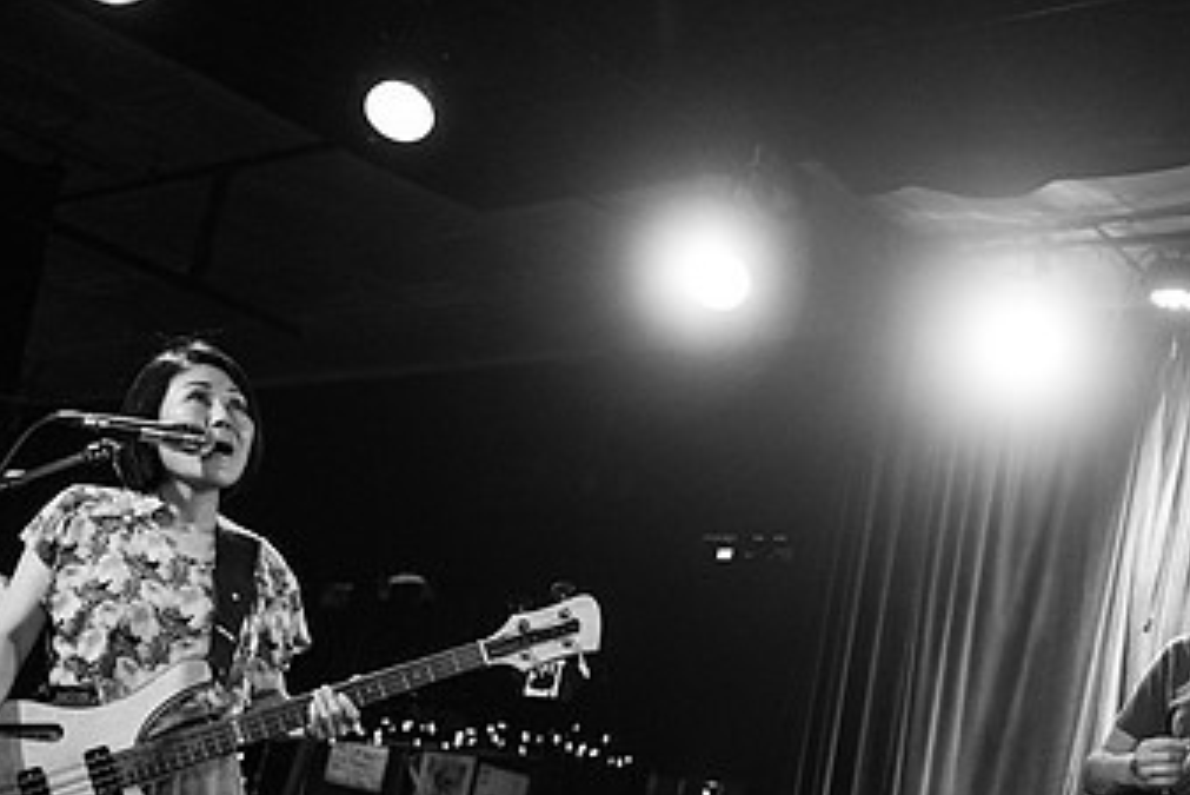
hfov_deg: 31.3
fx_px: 2050
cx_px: 992
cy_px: 648
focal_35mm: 62
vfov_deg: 21.6
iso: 2500
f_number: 3.2
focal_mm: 36
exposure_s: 1/160
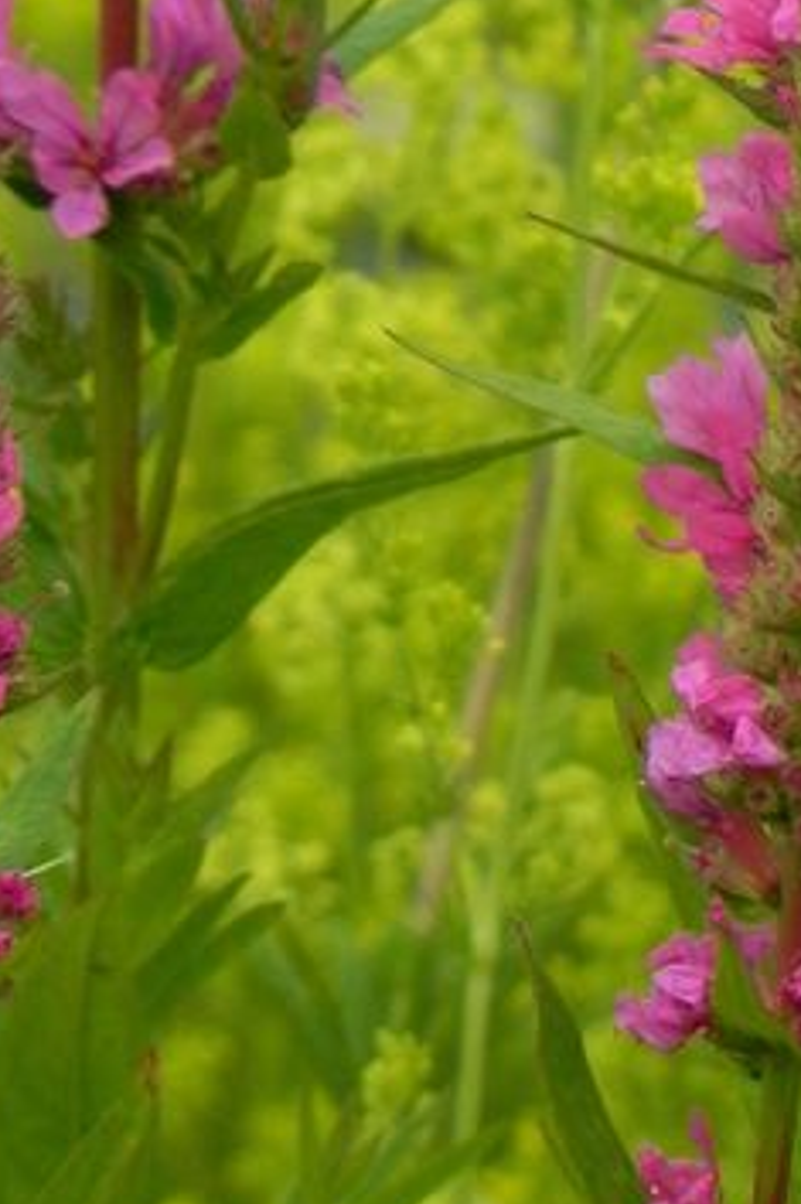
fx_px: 53448
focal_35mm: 1600
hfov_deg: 0.9
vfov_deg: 1.3
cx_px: 709
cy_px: 211
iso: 160
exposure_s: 1/250
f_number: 5.6
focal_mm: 120
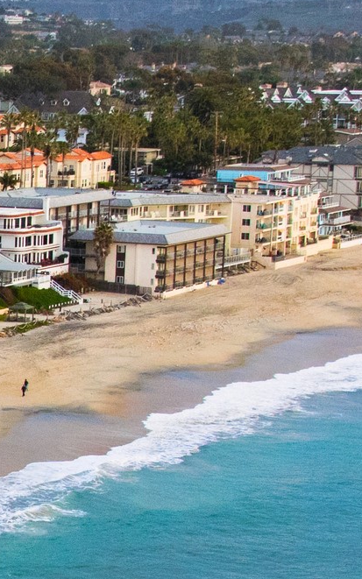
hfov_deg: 8.7
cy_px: 537
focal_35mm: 143
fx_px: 2258
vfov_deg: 14.5
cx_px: -348
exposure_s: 1/1000
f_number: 6.3
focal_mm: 24
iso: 1000
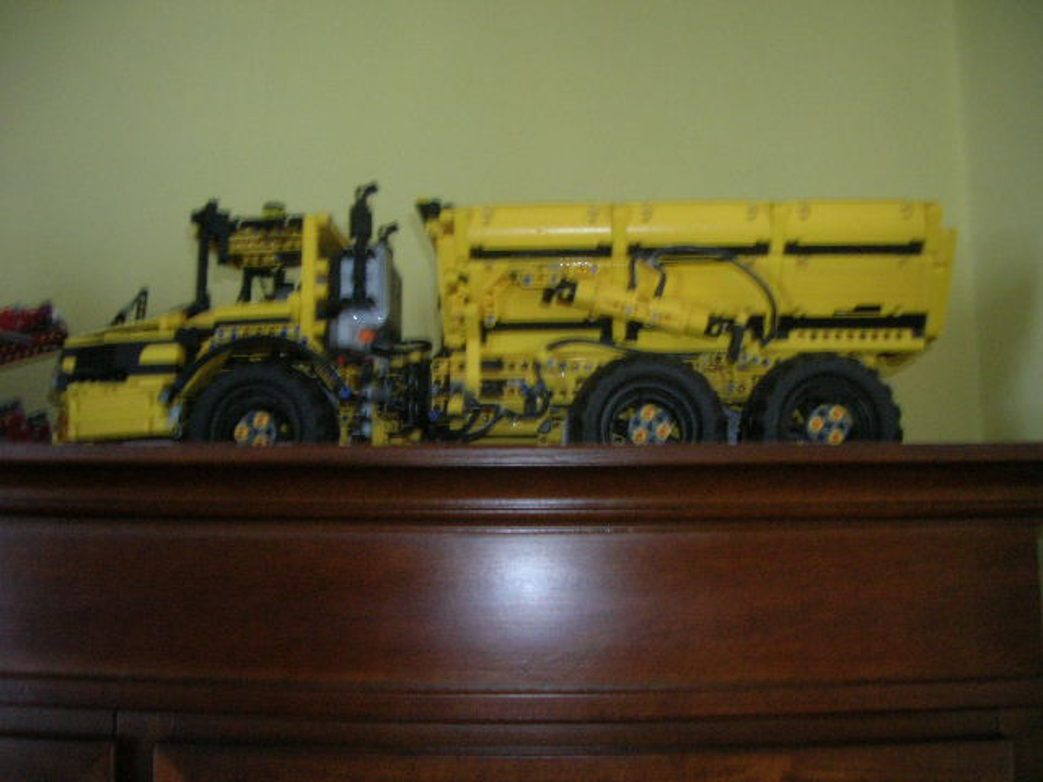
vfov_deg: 41.8
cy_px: 391
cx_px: 522
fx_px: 1024
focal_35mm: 34
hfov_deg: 54.0
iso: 200
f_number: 2.9
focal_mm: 5.7
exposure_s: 1/5.1
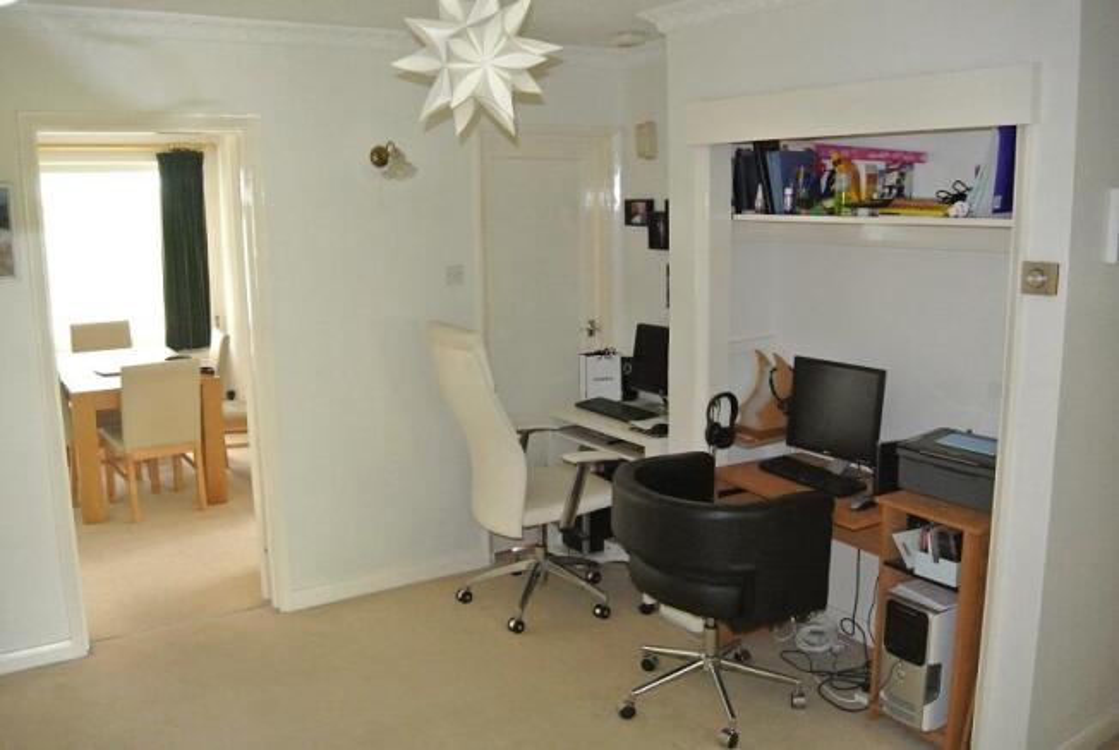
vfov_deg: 45.1
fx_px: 903
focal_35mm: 29
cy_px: 375
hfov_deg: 63.6
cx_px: 560
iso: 2500
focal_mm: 11
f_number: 3.5
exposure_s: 1/60
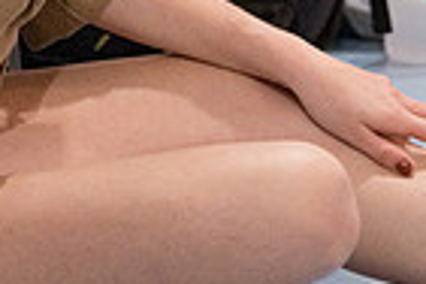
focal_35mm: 763
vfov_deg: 1.8
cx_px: 295
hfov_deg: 2.7
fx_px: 9028
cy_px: -151
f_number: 2.8
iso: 6400
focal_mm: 106
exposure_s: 1/400
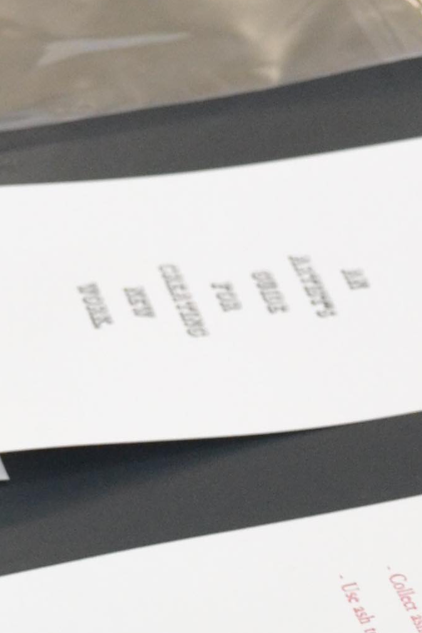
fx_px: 3607
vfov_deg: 9.9
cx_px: 468
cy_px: 742
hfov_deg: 6.7
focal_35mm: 205
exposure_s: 1/60
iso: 1250
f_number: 4.5
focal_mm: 30
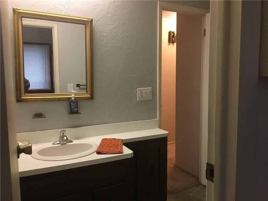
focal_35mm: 29
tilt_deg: -6.6
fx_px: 225
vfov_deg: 48.2
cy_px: 100
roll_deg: +0.4
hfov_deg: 61.7
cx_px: 134
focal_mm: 4.15
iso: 125
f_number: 2.2
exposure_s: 1/30
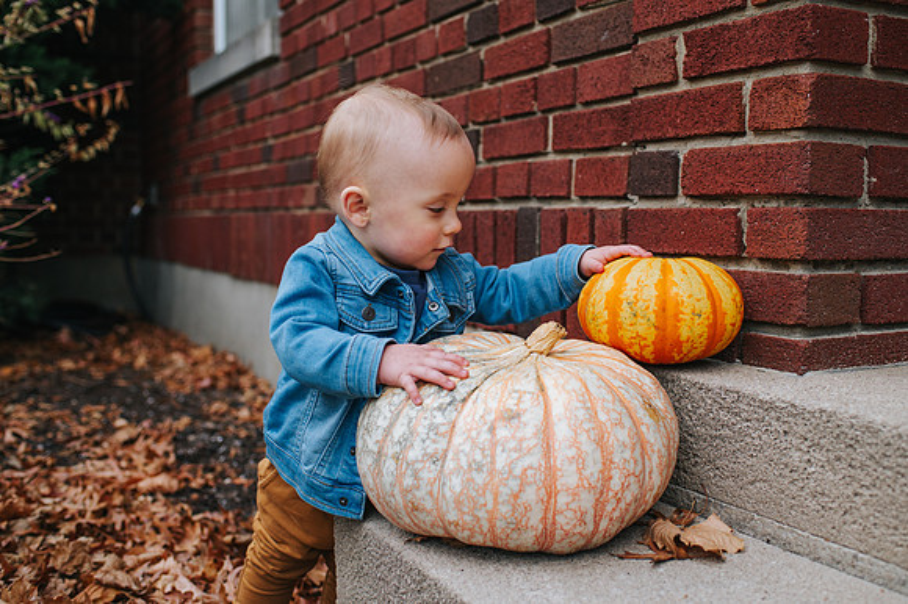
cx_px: 479
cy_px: 302
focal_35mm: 38
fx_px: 947
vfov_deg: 35.4
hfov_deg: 51.2
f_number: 3.2
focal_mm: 35
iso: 800
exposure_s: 1/320
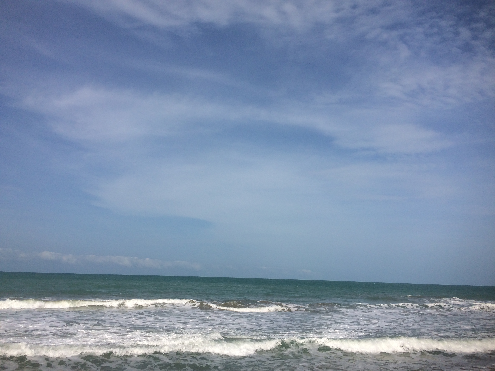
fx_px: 415
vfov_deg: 48.2
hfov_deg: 61.7
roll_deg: -0.9
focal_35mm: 29
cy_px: 186
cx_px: 248
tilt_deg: +7.7
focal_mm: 4.15
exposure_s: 1/4115
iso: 32
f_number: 2.2
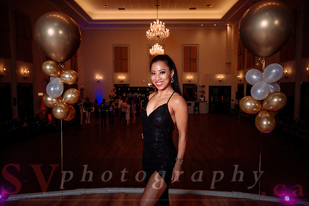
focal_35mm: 28
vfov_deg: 46.5
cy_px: 103
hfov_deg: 65.5
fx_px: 240
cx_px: 154
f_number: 5.6
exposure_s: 1/60
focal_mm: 27.5
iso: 125
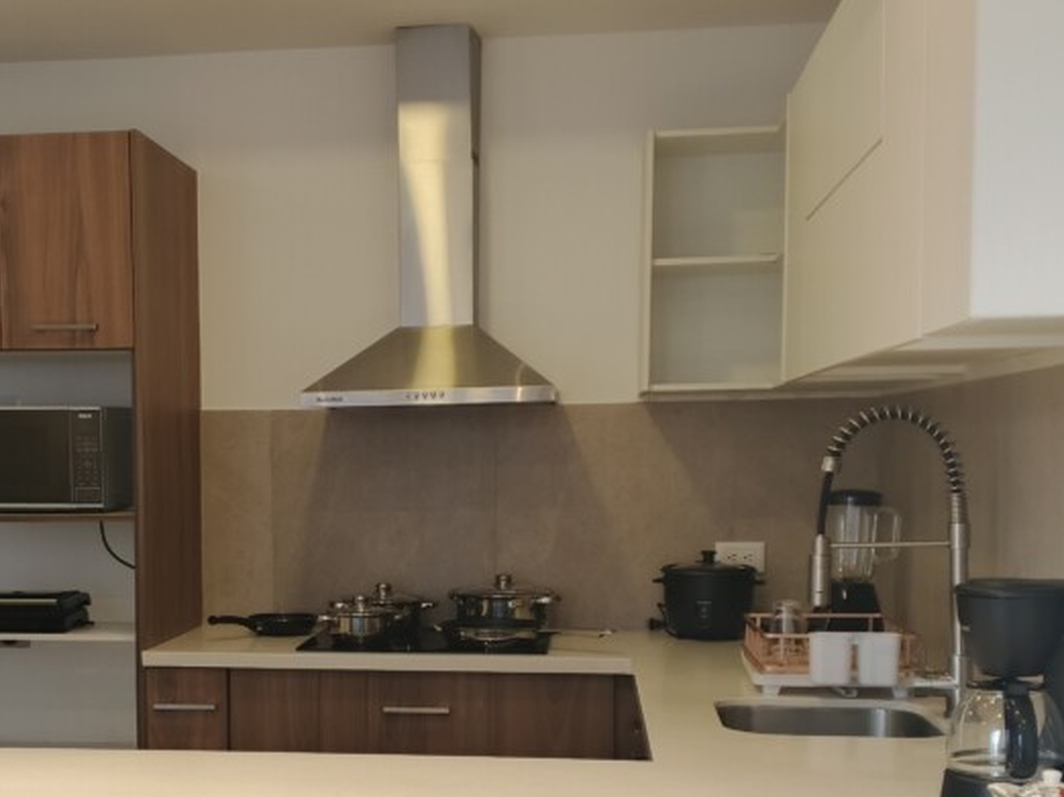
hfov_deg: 35.6
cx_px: 304
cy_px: 616
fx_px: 1628
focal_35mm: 53
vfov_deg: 27.1
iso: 370
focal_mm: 4.09
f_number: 1.6
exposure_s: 1/60
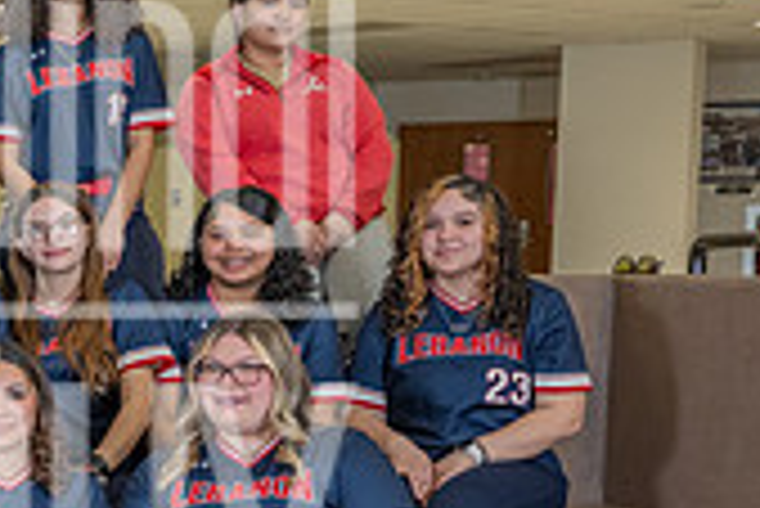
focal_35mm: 113
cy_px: 531
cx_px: -610
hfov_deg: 15.5
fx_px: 2388
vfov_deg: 12.0
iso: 1000
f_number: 5
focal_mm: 28.5
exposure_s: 1/200
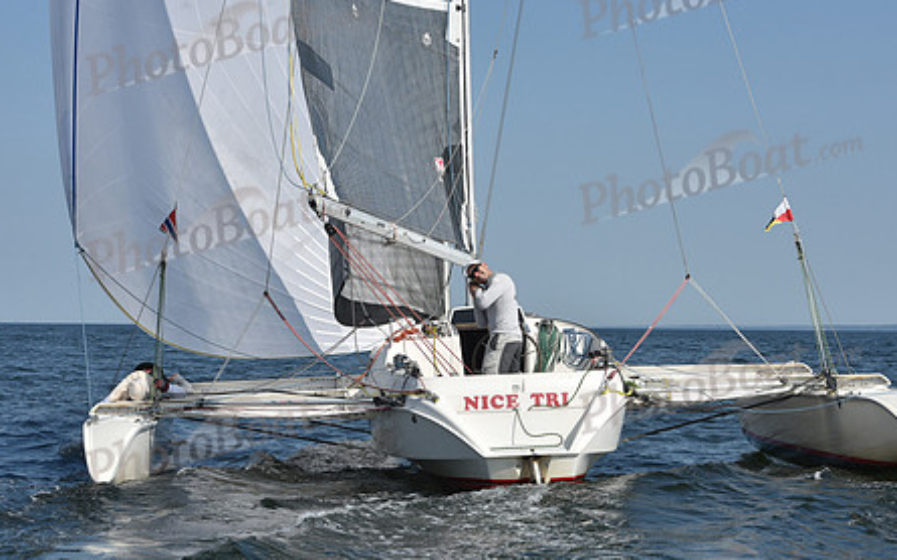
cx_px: 476
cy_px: 305
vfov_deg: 14.1
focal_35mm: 93
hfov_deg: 22.3
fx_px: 2273
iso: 250
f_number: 9
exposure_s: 1/1250
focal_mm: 70
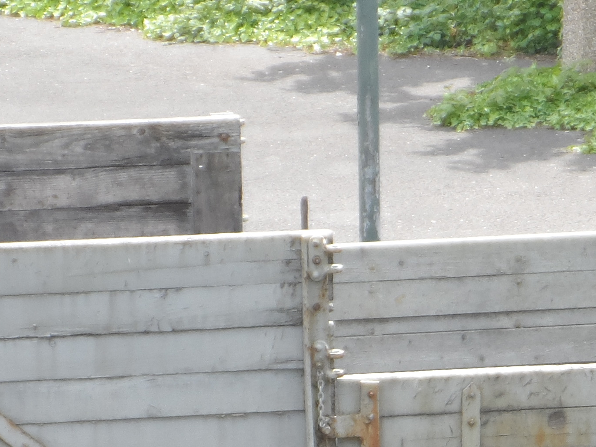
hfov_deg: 5.3
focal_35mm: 377
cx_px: 535
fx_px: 6490
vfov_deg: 3.9
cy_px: 625
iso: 80
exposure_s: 1/125
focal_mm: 19.5
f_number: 4.6
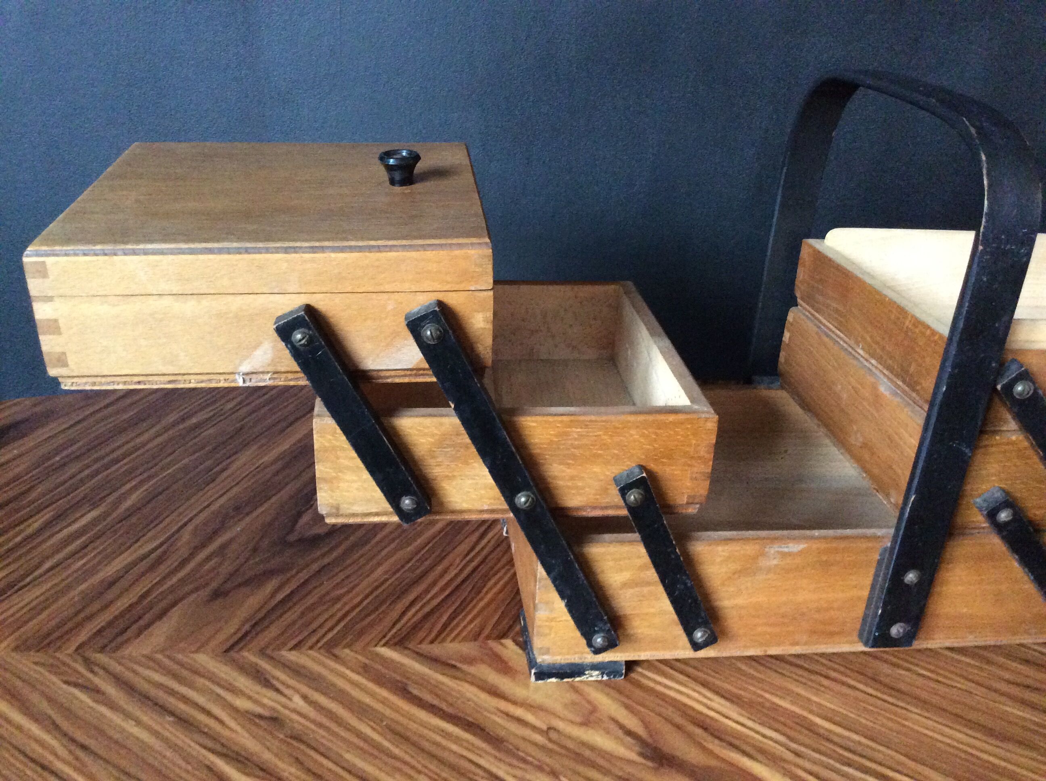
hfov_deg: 56.9
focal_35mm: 32
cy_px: 390
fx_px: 966
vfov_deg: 44.1
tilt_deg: -25.1
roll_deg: -2.4
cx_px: 523
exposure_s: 1/17
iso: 400
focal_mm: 3.3
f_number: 2.4
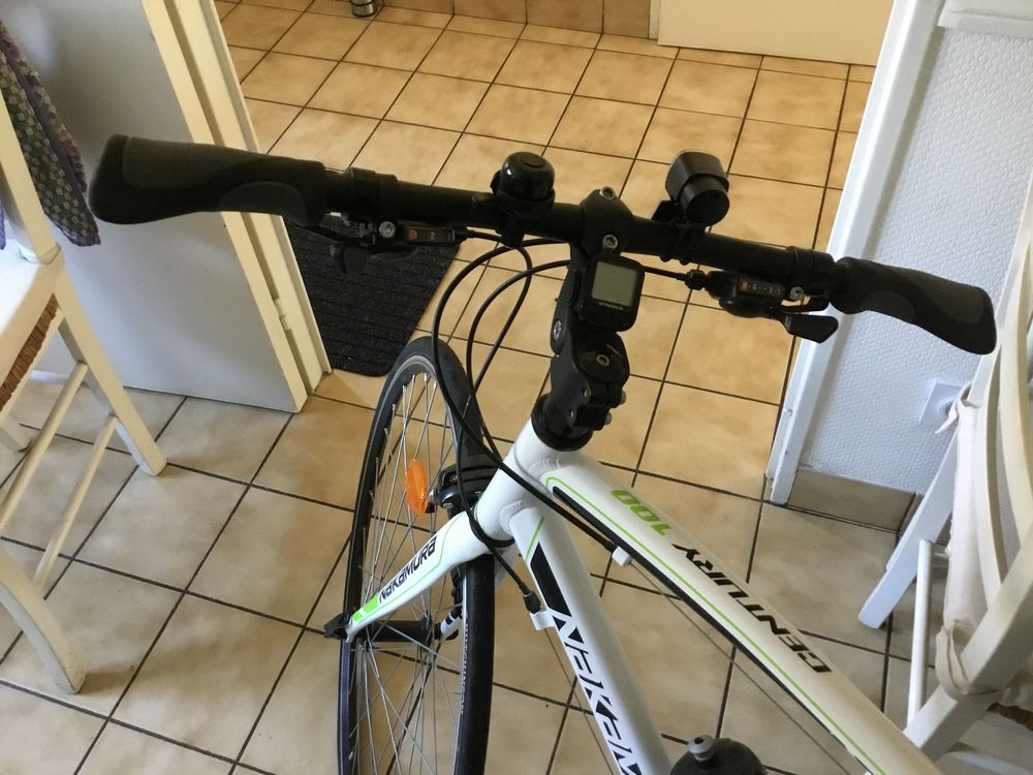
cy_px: 388
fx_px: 925
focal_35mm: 31
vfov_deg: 45.4
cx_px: 516
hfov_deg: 58.4
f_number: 2.4
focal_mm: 3.3
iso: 250
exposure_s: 1/17
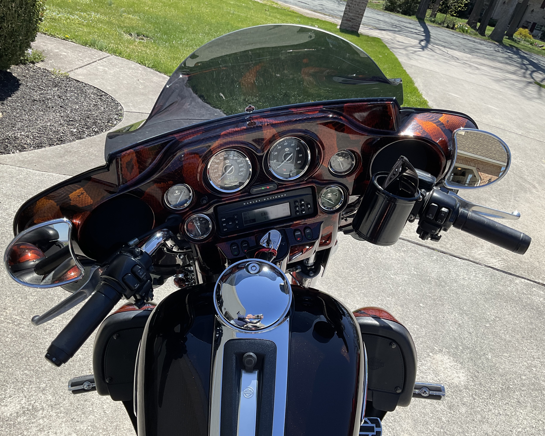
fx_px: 500
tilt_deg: -30.5
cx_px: 267
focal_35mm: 31
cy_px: 220
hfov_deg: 57.2
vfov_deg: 47.1
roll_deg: -16.2
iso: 16
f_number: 1.8
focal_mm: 3
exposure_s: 1/1121
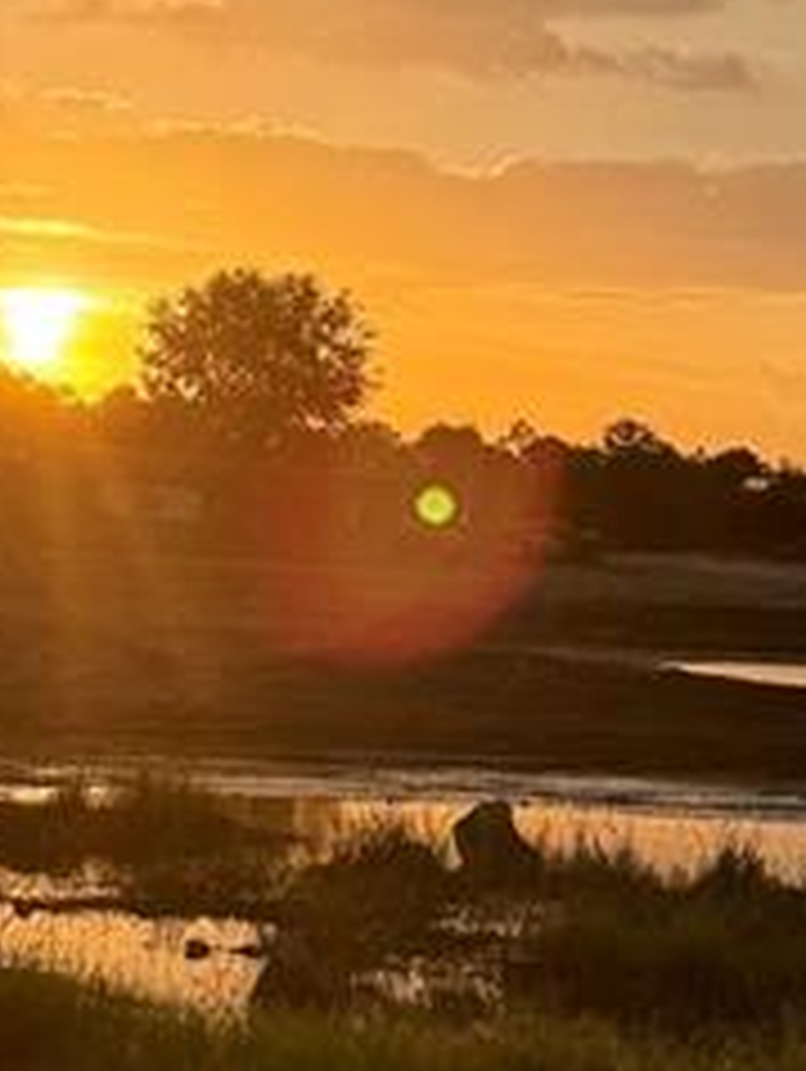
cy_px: 396
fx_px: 3750
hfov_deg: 12.3
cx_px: 266
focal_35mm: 121
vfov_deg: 16.2
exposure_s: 1/2801
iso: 80
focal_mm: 6.76
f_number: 1.78
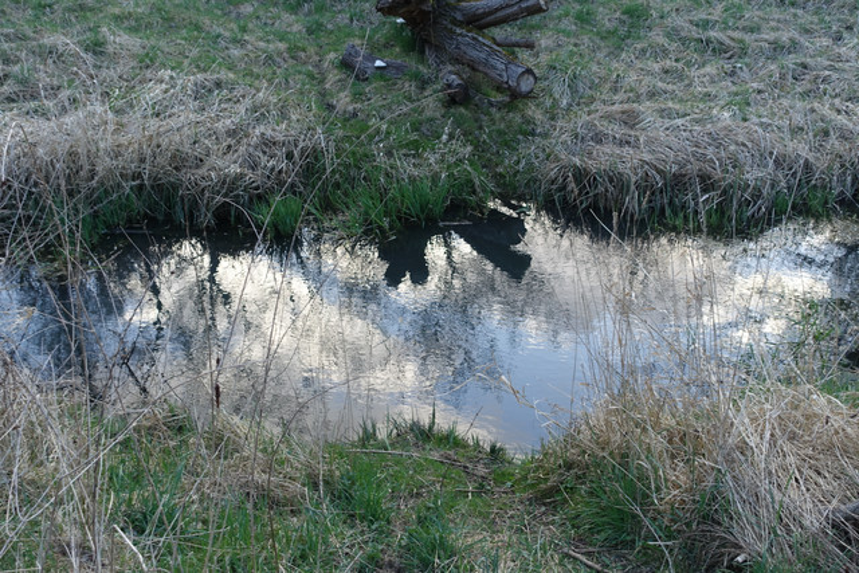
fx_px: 978
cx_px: 430
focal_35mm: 41
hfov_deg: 47.4
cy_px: 286
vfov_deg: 32.6
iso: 125
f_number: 3.5
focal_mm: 14.9
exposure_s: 1/80
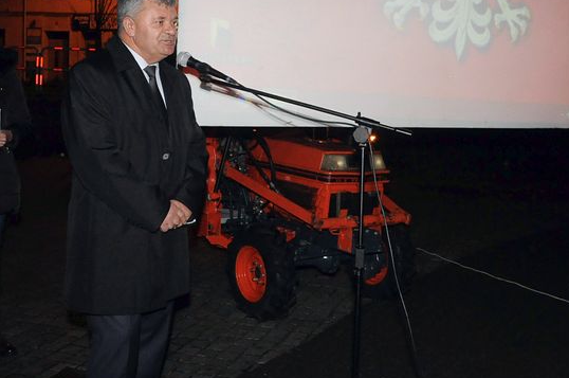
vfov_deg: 26.9
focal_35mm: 50
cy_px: 132
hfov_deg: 39.8
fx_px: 786
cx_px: 313
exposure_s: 1/60
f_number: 8
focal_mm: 21
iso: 2500
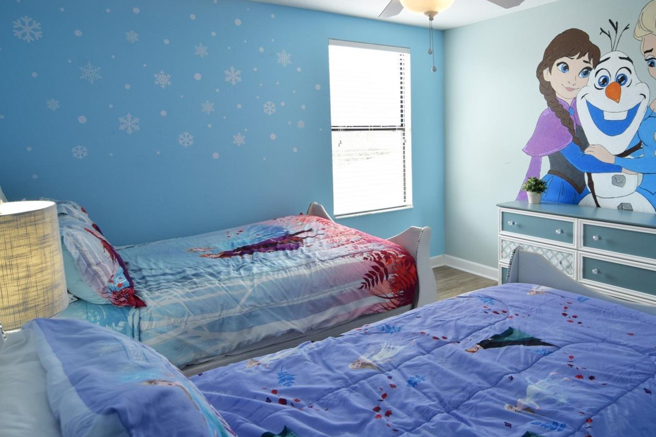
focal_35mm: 26
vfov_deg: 49.3
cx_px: 383
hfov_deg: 68.9
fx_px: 474
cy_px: 180
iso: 400
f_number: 4.5
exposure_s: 1/80
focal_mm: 14
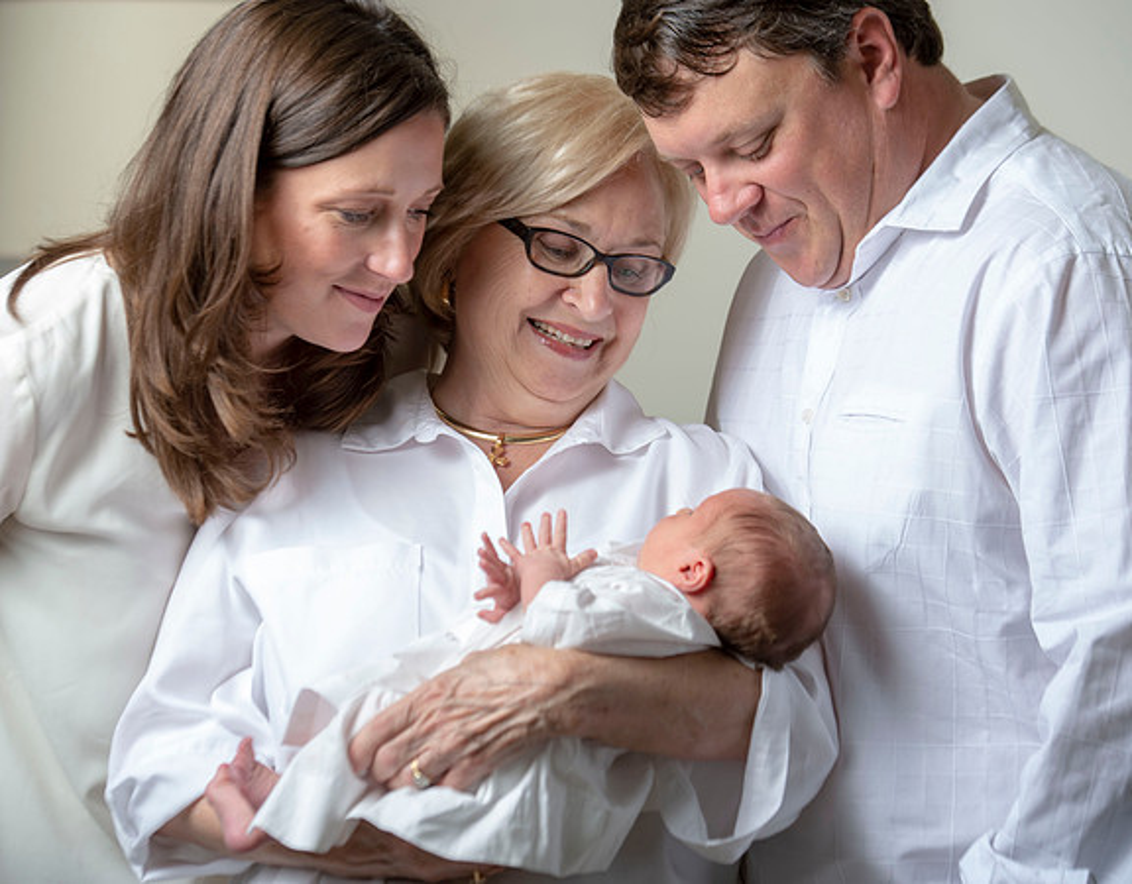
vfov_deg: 12.2
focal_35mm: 125
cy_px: 442
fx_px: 4134
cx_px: 544
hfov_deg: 15.6
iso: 125
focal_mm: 112
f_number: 5
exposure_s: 1/160
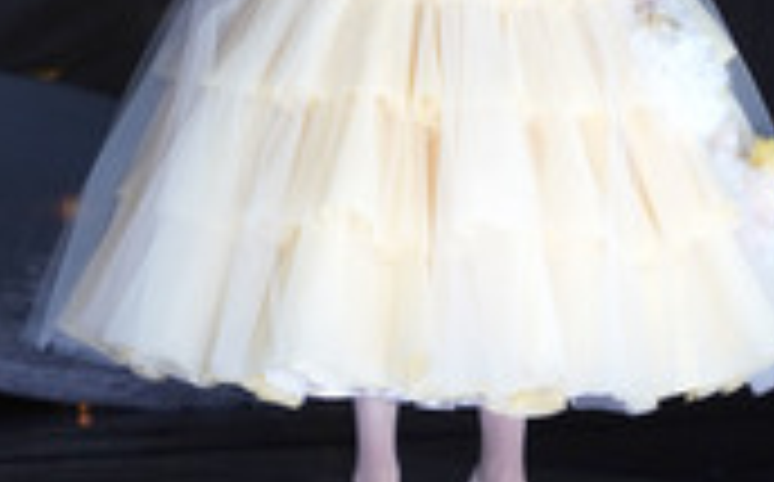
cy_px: -32
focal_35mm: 409
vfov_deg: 3.2
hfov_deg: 5.1
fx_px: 8616
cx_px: 524
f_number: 5.6
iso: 2500
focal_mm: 153
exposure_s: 1/160
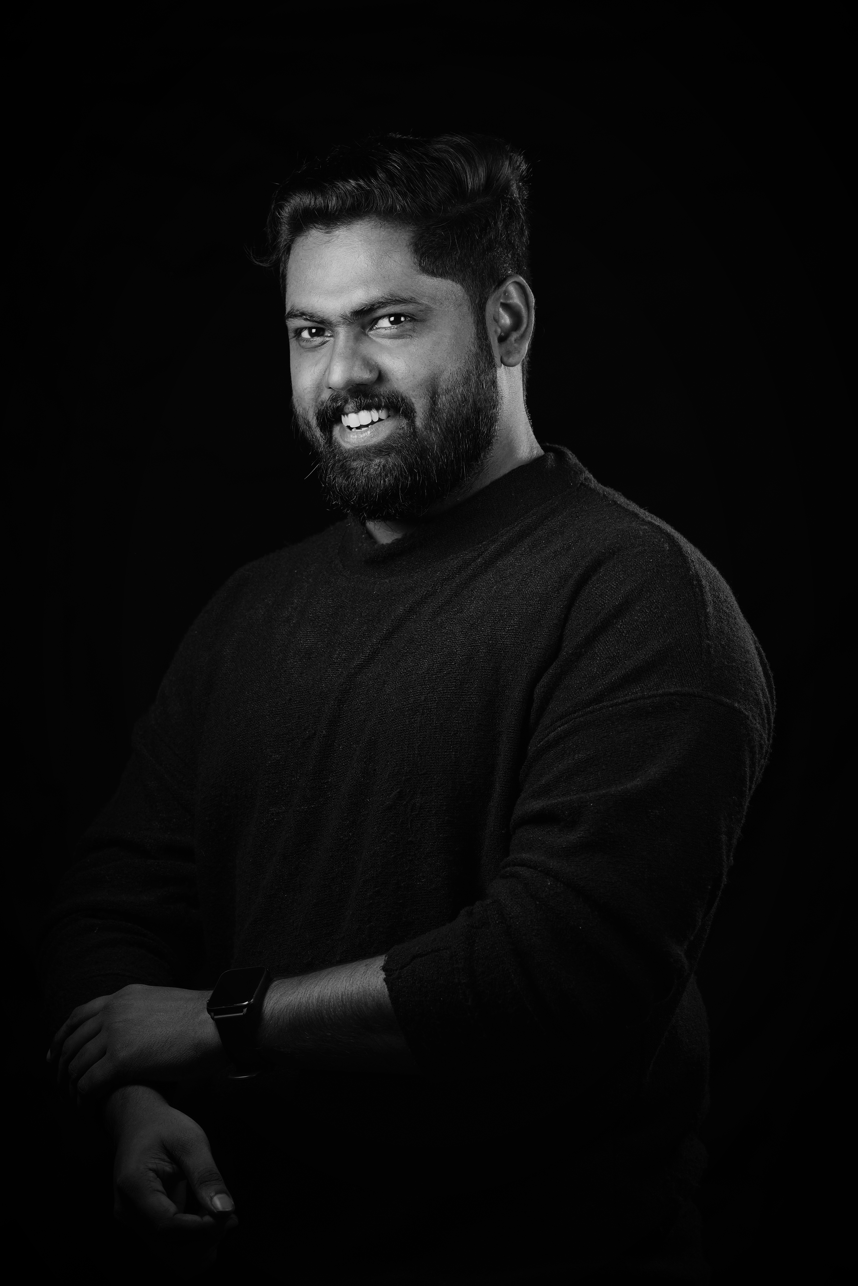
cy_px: 643
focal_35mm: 127
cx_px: 429
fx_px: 4540
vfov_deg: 16.1
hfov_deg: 10.8
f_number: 4
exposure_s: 1/200
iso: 500
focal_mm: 85
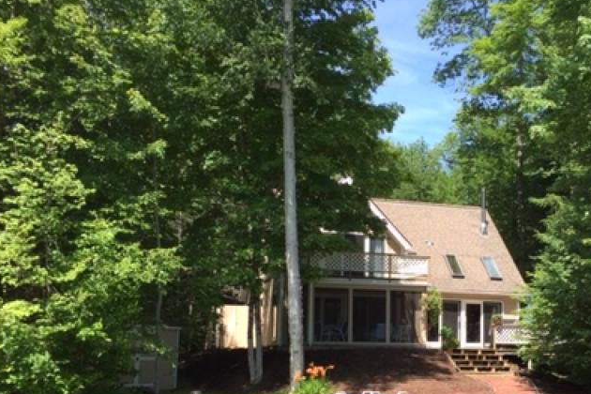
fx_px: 804
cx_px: 423
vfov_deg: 27.2
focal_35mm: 49
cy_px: 294
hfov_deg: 39.5
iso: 32
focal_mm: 4.15
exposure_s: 1/573
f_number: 2.2
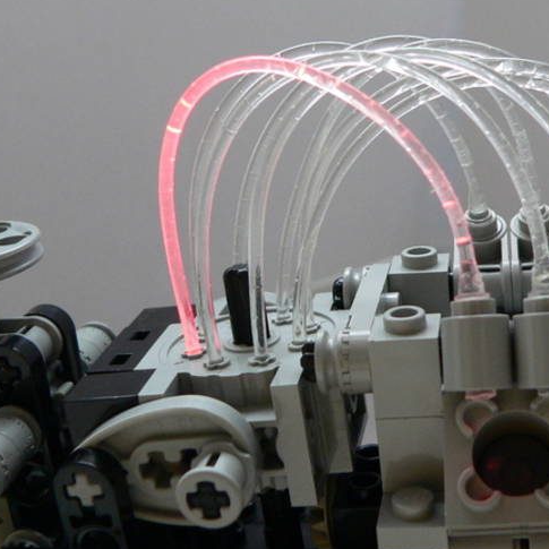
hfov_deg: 28.6
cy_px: 247
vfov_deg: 29.1
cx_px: 422
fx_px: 1059
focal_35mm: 59
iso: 200
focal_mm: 6
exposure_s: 1/40
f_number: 2.8
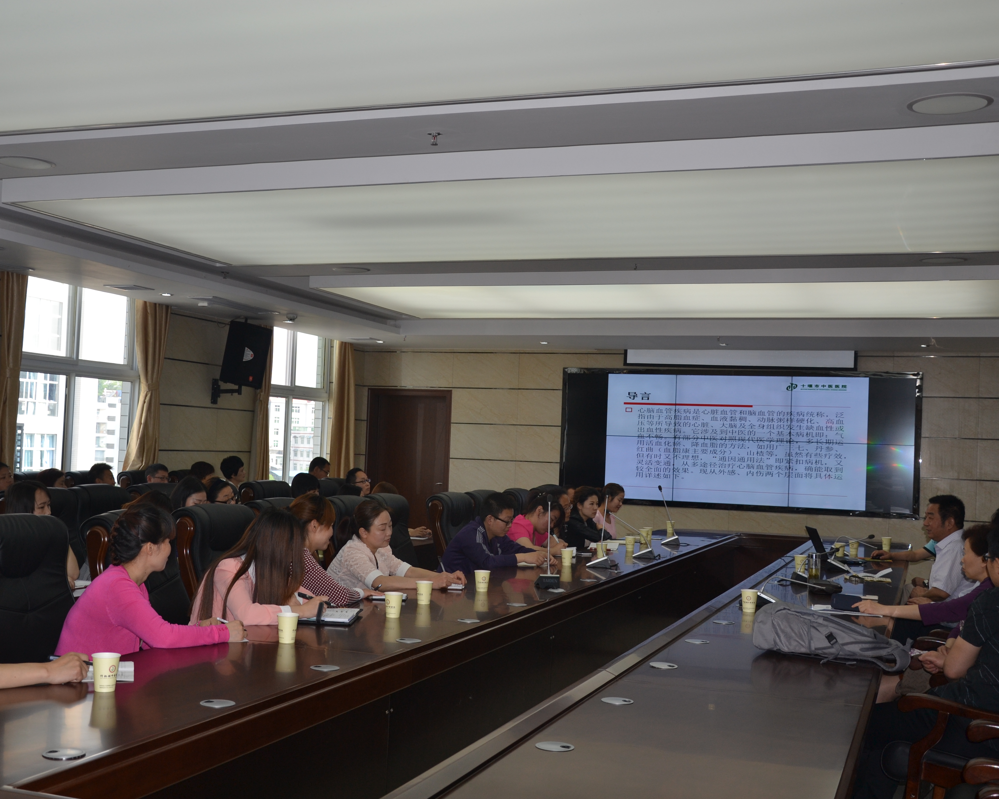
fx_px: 1212
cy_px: 397
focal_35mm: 41
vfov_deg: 36.5
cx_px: 435
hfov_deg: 44.7
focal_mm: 24
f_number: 4
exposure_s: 1/125
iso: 140
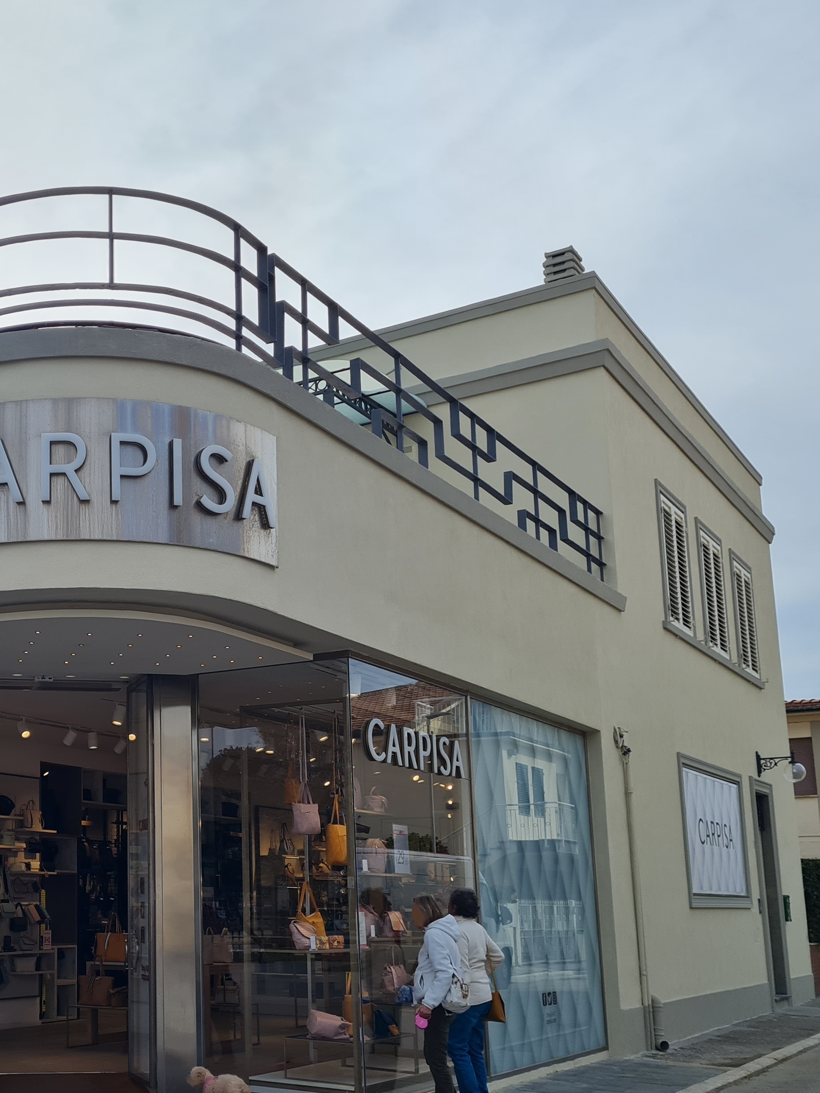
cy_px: 665
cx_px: 50
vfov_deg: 43.6
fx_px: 1358
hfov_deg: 31.7
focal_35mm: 43
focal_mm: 5.4
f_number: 1.8
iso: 50
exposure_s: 1/4072
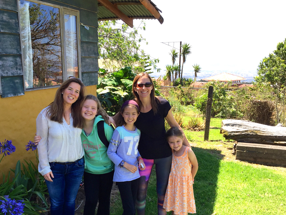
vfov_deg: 38.4
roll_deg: +0.6
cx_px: 110
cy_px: 133
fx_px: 306
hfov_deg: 49.7
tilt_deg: -11.0
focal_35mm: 37
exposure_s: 1/501
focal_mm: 4.15
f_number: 2.2
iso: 32
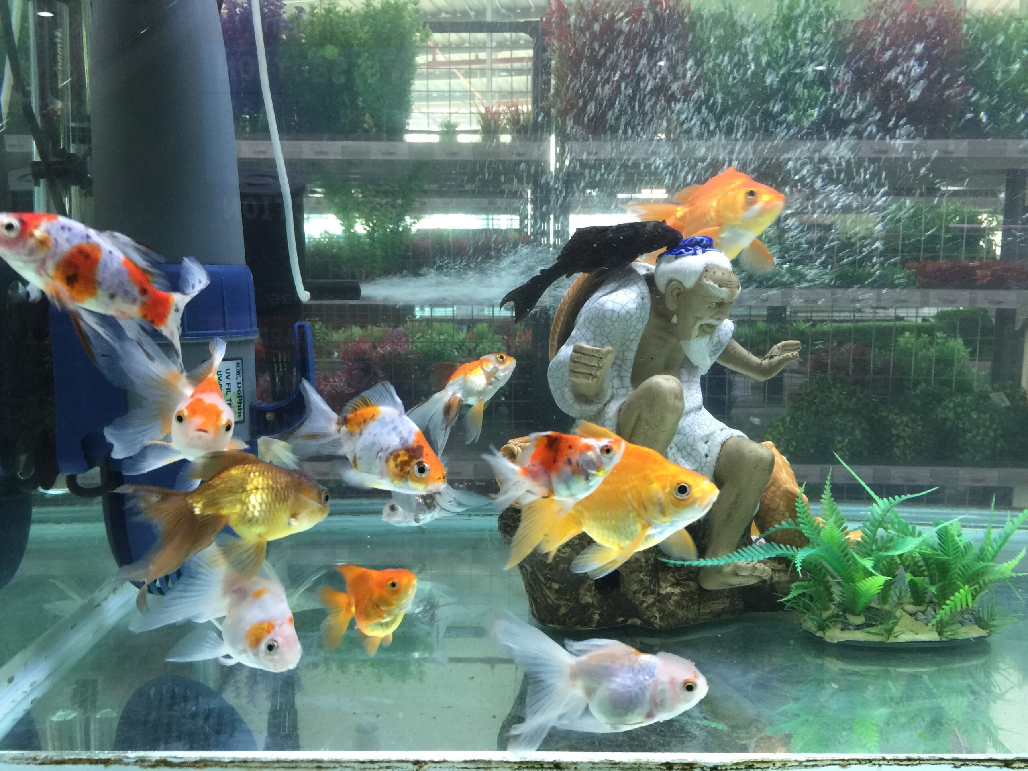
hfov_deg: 61.7
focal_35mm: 29
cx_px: 514
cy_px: 386
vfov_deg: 48.2
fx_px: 861
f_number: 2.2
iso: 80
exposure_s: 1/17
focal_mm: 4.15
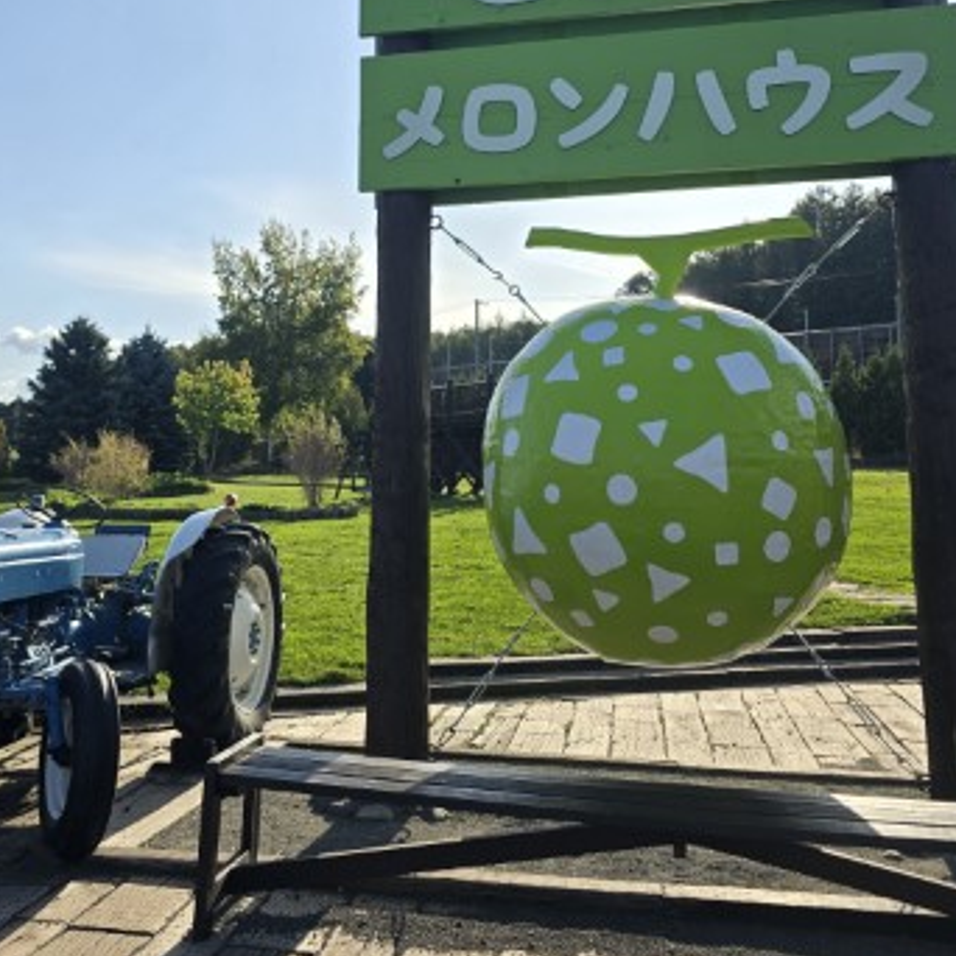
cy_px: 313
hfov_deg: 43.6
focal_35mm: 38
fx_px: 1187
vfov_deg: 43.2
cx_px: 383
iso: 12
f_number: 1.7
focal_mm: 6.3
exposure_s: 1/1022
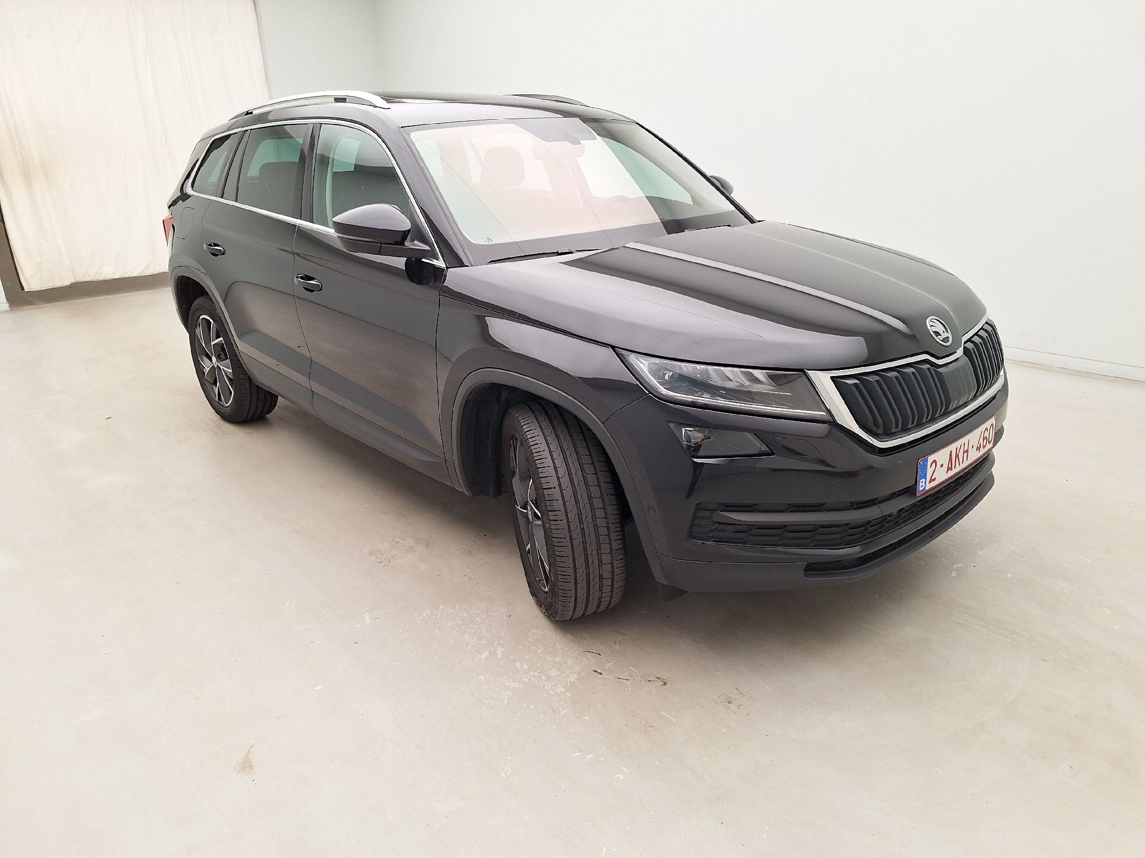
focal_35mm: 23
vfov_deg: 58.9
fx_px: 761
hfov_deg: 73.9
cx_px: 572
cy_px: 429
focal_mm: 5.54
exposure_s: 1/100
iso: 64
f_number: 1.8
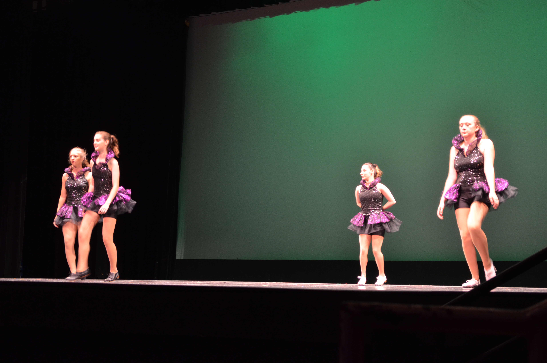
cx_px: 274
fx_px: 1001
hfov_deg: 30.6
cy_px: 182
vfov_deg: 20.5
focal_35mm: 66
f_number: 5.3
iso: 1000
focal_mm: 44
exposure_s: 1/30
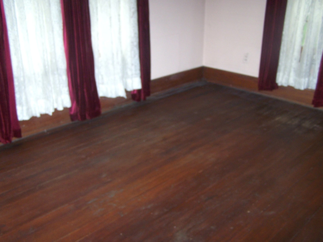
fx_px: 355
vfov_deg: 37.7
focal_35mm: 38
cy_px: 121
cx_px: 162
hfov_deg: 49.0
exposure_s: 1/60
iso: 140
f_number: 2.8
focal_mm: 6.3
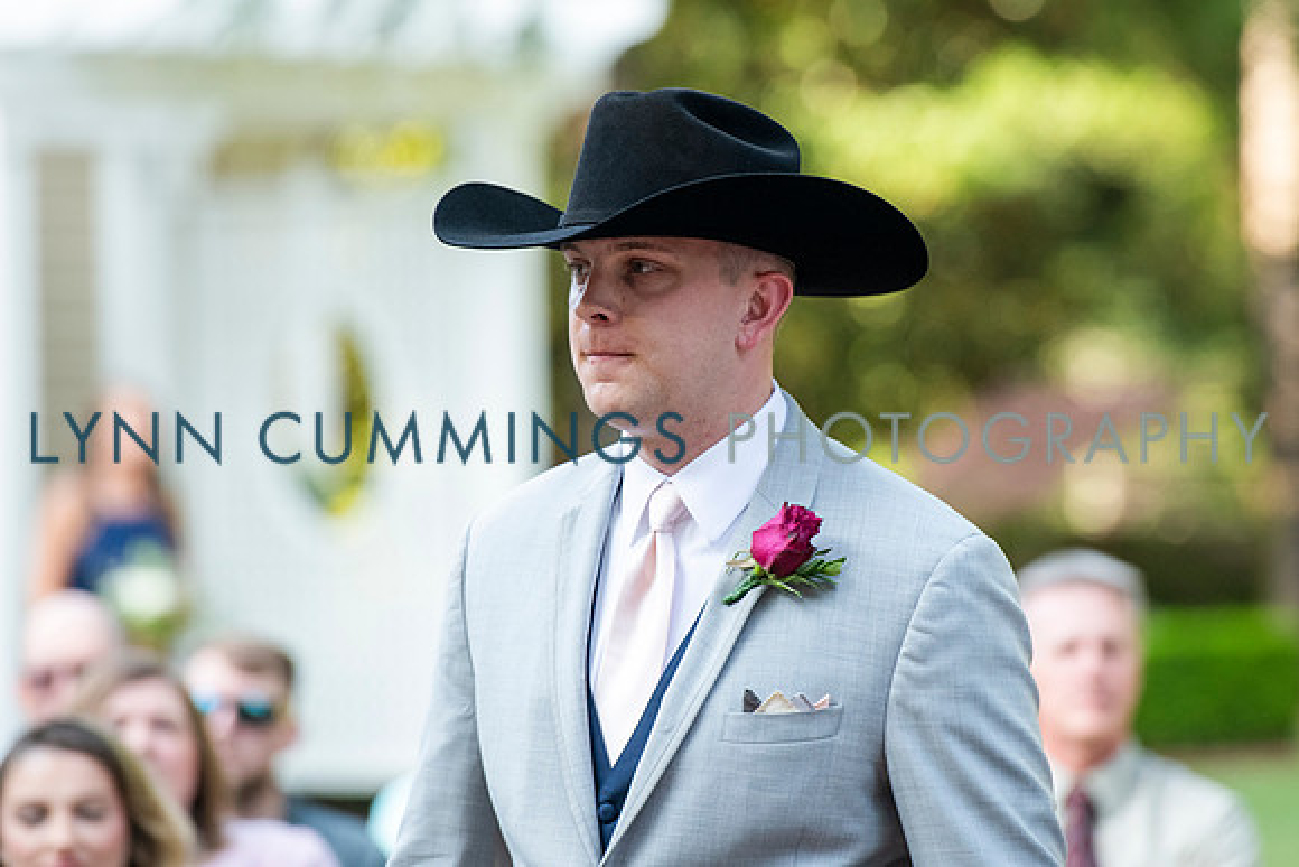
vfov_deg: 5.3
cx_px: 730
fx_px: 9285
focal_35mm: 257
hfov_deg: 8.0
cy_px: 395
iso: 800
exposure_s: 1/800
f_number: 3.5
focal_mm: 200
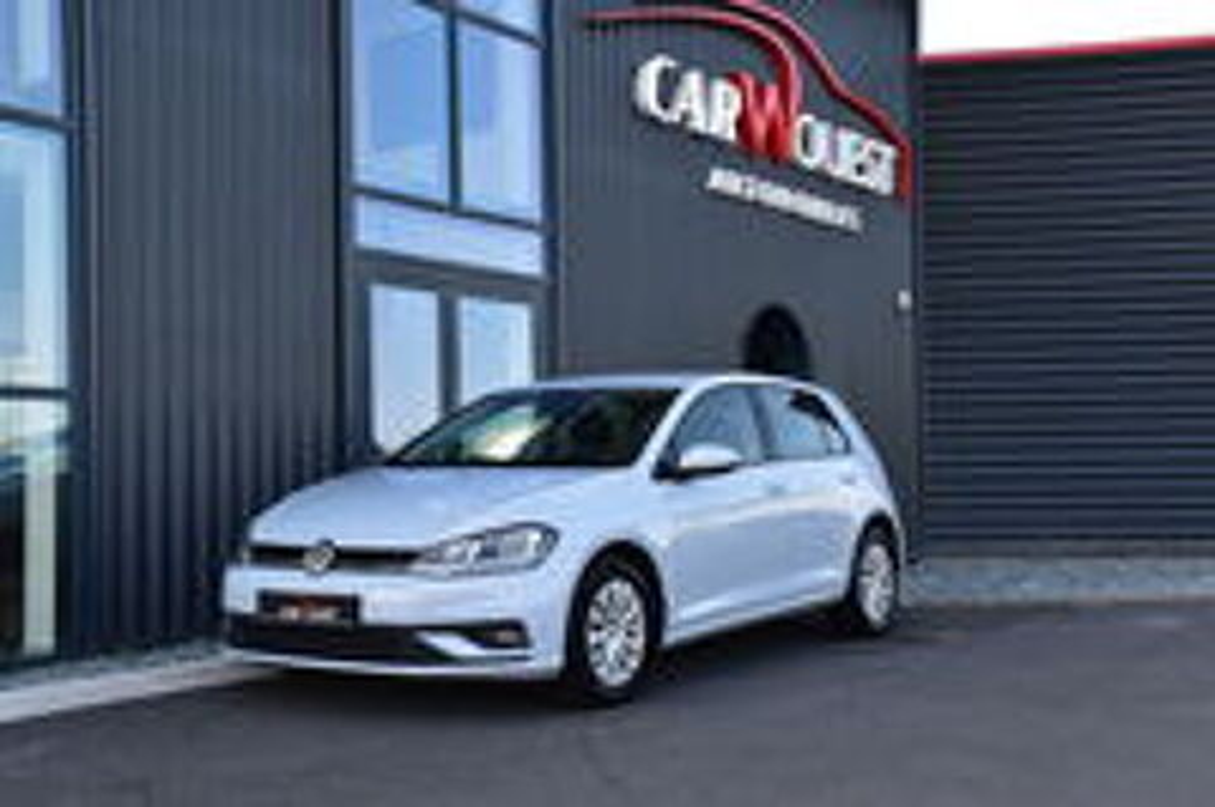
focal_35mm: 45
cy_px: 404
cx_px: 608
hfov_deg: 43.6
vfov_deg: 29.8
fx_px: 1517
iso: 400
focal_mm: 30
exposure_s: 1/125
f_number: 9
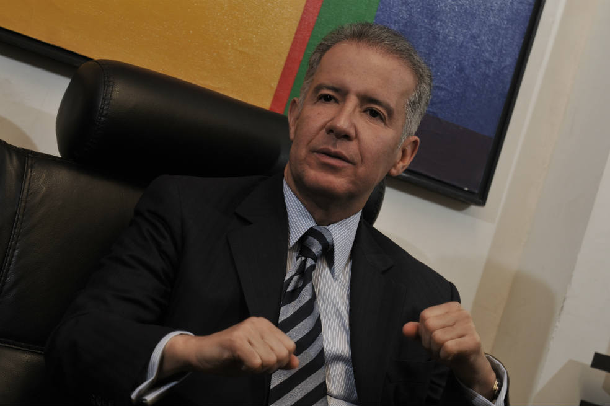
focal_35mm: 120
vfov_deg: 11.4
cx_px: 305
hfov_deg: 17.1
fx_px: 2032
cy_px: 203
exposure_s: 1/80
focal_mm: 80
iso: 400
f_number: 4.5
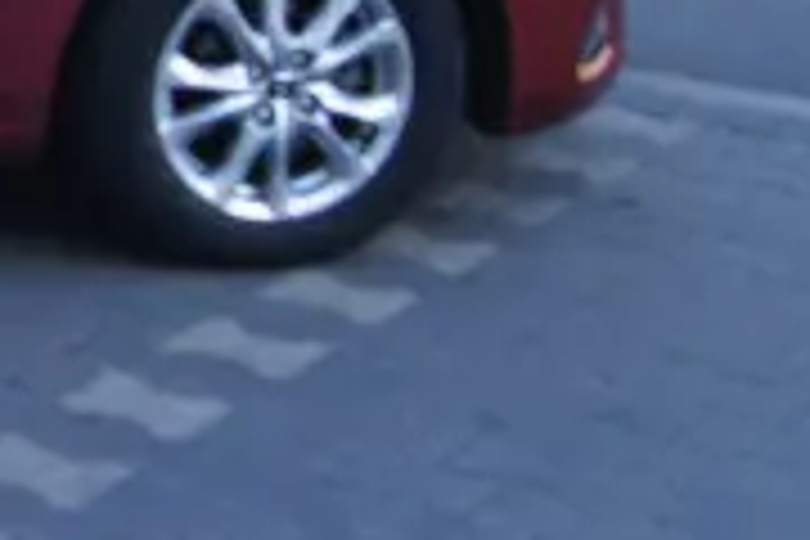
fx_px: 2880
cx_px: -522
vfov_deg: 10.5
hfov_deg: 14.5
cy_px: -108
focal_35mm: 128
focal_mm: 24
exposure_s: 1/60
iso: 100
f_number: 5.6
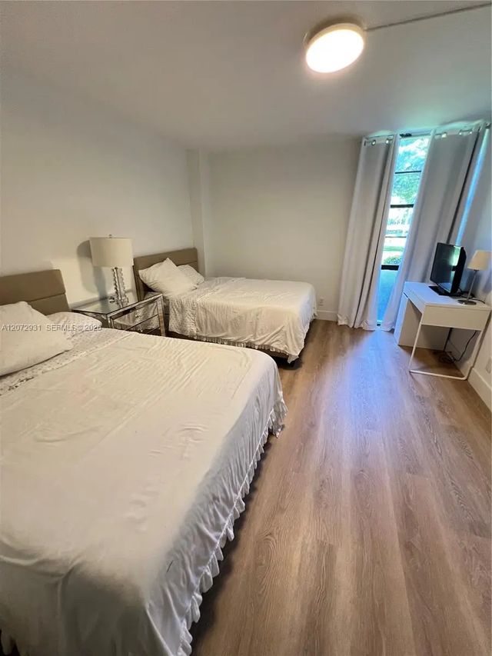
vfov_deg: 106.2
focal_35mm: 13
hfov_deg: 89.9
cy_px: 328
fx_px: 246
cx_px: 246
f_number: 1.8
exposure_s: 1/60
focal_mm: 1.57
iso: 160
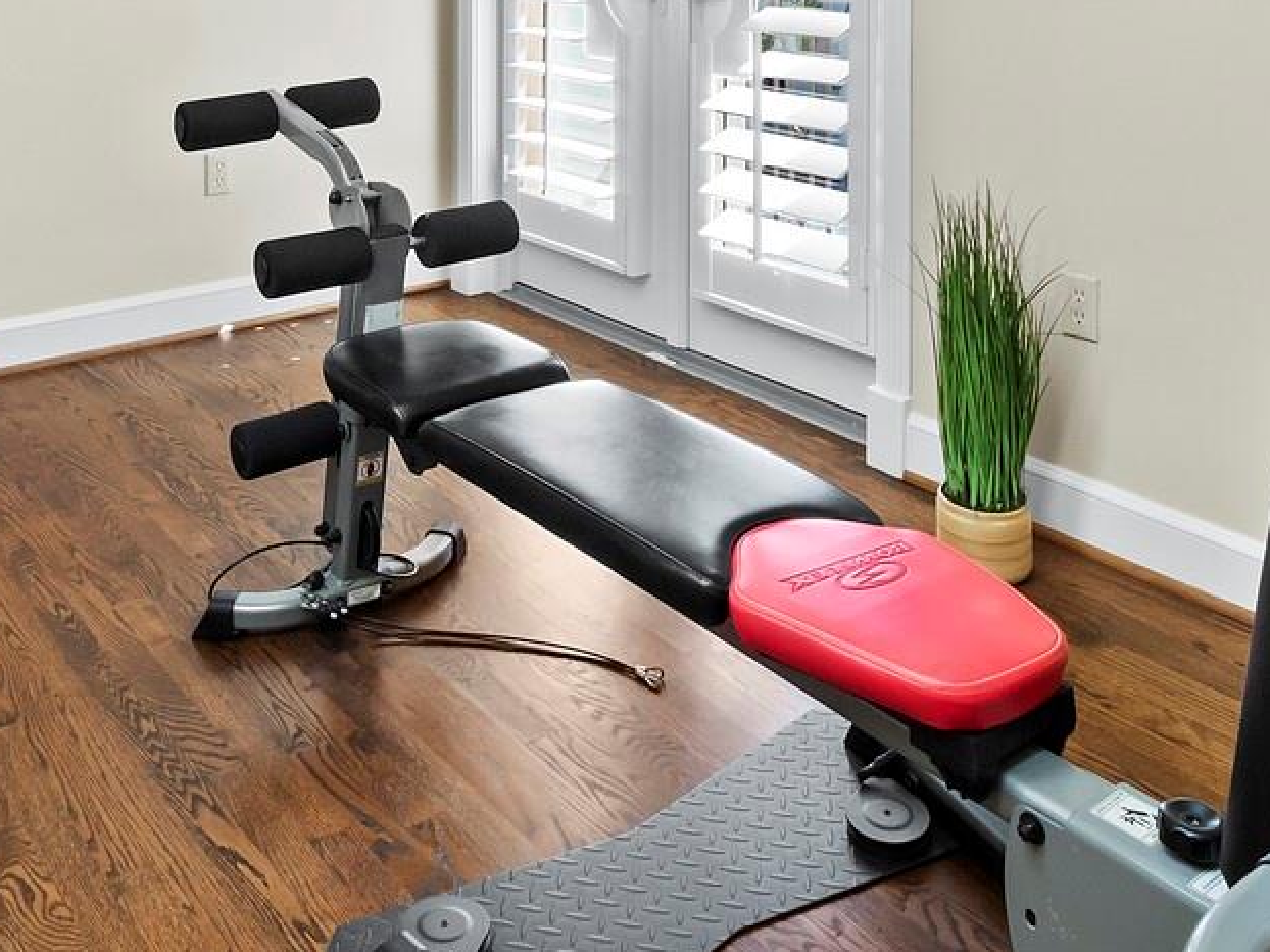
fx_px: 1320
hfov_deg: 51.0
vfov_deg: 34.1
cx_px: 495
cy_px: -105
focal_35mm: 36
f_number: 10
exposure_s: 1/15
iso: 400
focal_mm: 7
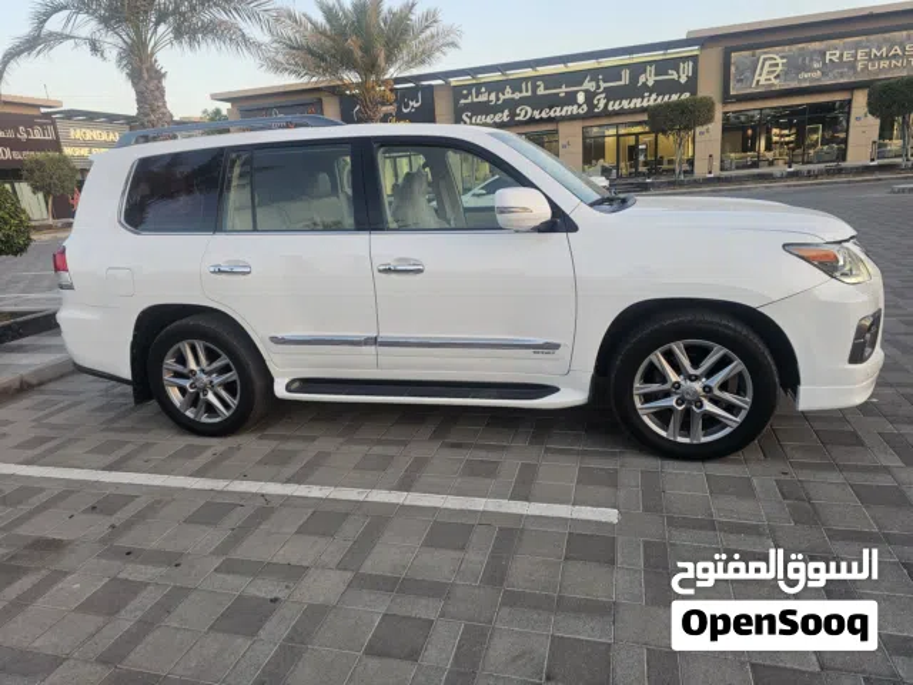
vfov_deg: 58.9
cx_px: 456
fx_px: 607
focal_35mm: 23
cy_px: 342
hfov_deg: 73.9
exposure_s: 1/180
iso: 64
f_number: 1.7
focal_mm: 6.3
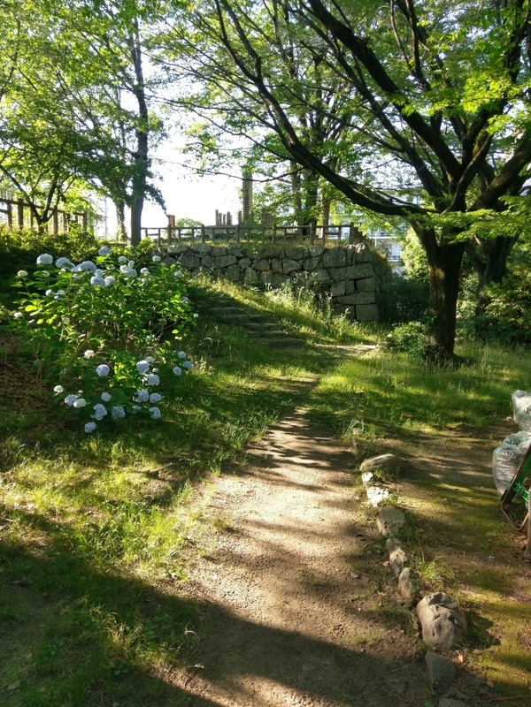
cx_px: 266
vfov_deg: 67.3
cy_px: 354
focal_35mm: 26
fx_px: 532
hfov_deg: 53.1
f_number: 1.8
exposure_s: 1/206
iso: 100
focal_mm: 4.58
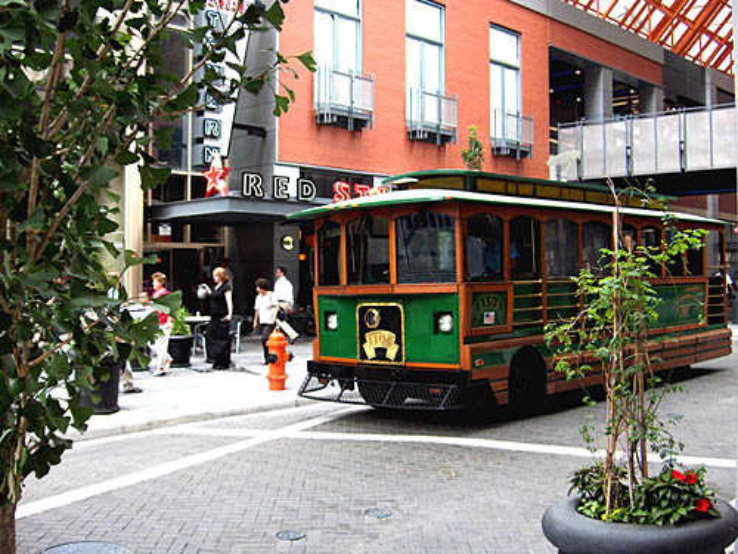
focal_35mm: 39
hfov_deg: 47.9
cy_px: 277
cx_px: 369
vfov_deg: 36.8
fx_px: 831
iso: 106
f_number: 2.8
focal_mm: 8
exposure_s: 1/227
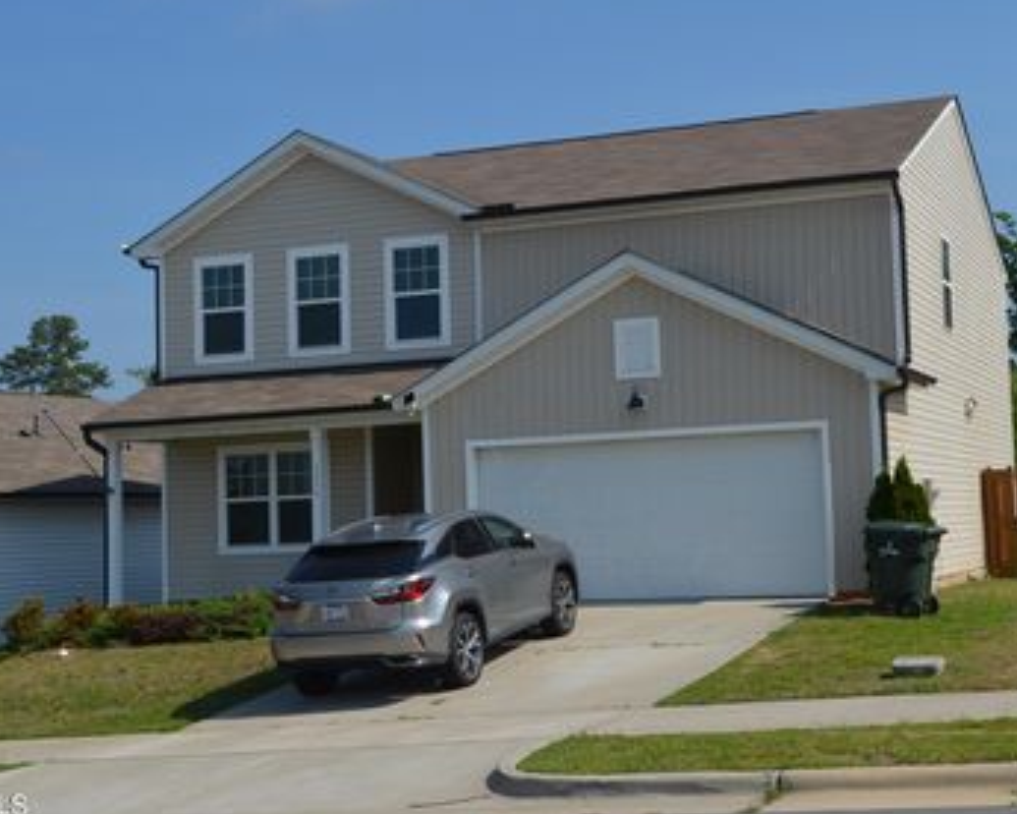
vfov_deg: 28.6
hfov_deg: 35.0
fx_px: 1595
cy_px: 361
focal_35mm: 53
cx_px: 687
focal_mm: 26
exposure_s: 1/320
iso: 100
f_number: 9
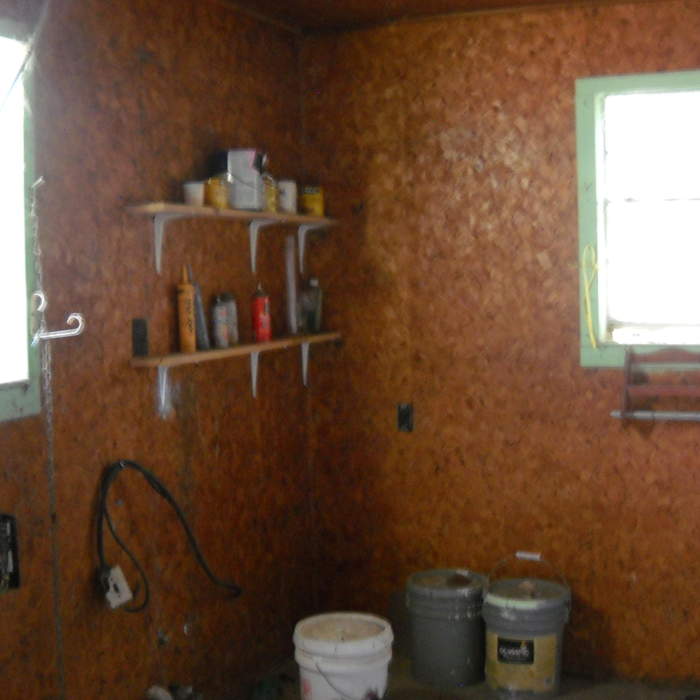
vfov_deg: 34.7
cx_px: 362
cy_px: 352
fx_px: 1121
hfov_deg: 34.7
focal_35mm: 49
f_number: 3.1
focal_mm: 6.72
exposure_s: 1/5
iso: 400
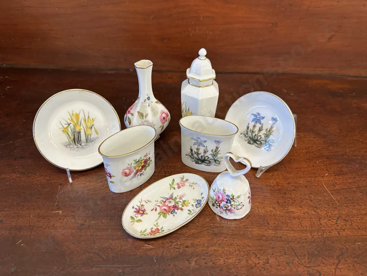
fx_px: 254
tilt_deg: -38.1
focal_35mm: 24
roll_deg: -2.9
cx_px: 184
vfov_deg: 56.8
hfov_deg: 71.6
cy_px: 138
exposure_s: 1/100
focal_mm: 6.86
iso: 200
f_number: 1.78
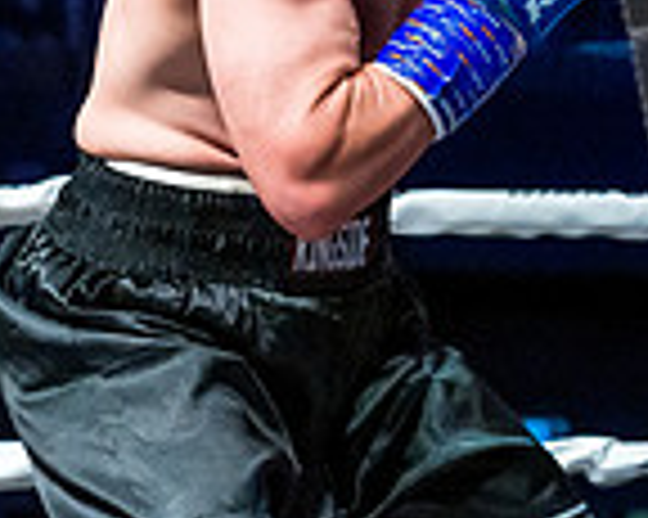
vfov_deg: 5.8
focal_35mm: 265
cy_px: -106
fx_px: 5079
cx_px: 608
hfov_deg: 7.3
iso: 4000
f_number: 4
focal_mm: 70
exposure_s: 1/1000
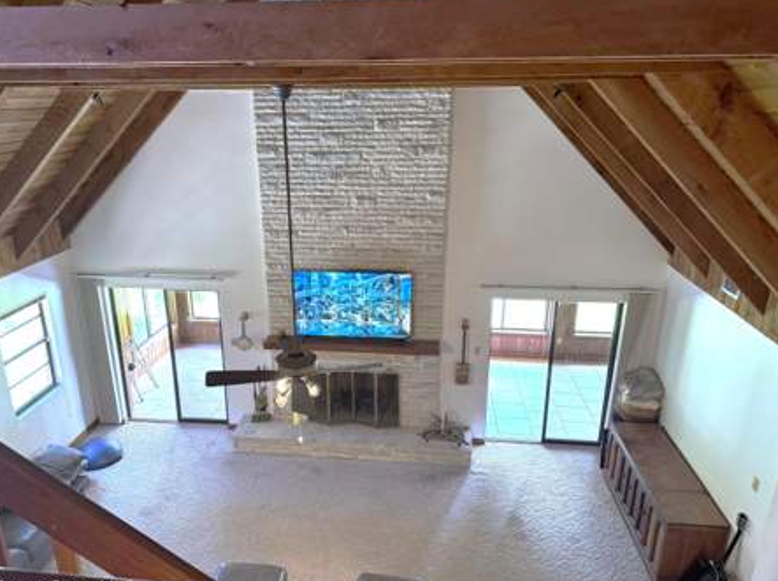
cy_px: 299
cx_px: 358
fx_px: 584
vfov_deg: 52.9
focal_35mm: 26
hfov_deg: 67.3
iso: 320
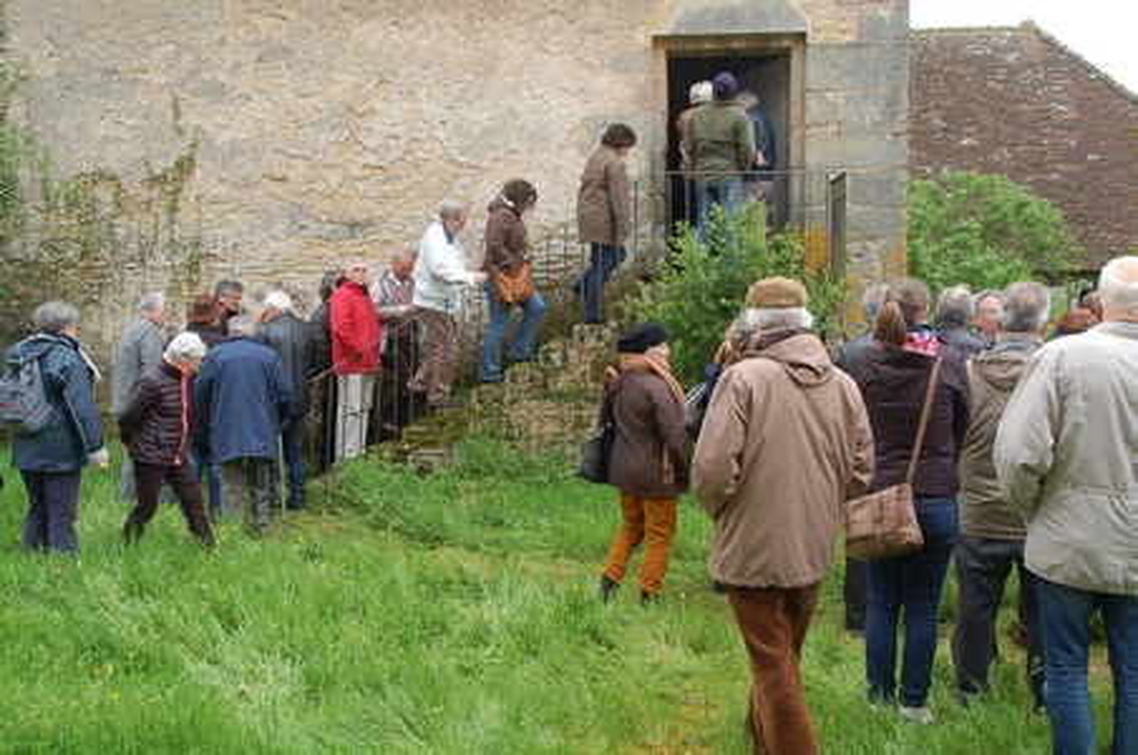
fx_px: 1231
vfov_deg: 34.1
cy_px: 378
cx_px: 569
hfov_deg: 49.6
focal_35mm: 39
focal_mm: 26
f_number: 8
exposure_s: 1/80
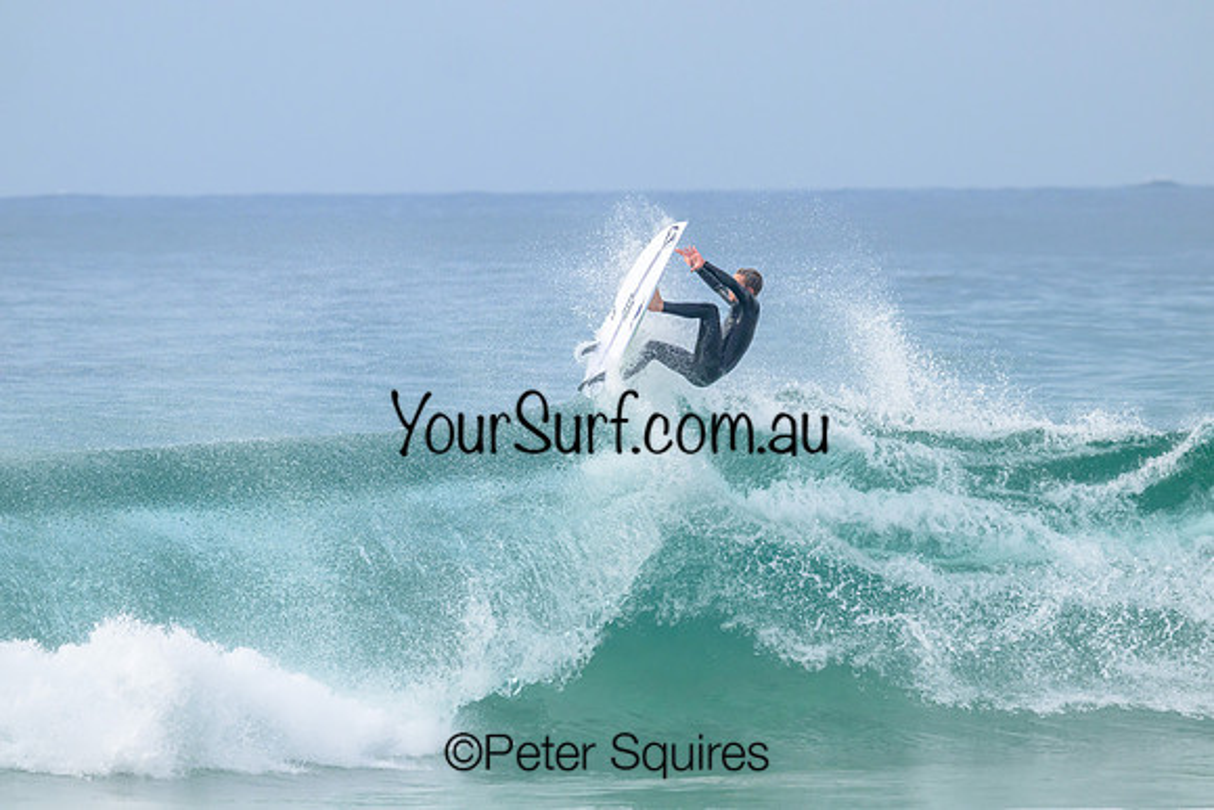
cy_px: 405
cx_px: 607
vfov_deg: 2.9
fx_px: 16190
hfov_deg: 4.3
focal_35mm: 480
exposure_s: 1/2000
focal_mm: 480
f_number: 10
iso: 1600
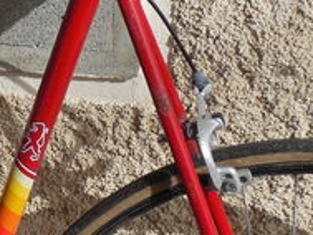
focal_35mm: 132
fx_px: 1194
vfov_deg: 11.1
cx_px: -118
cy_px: 240
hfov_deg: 14.2
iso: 125
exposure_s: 1/1600
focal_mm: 4.5
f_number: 3.3
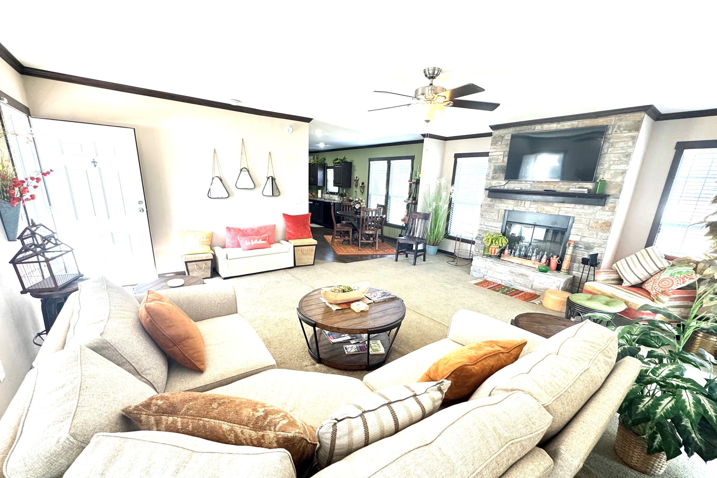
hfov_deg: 100.4
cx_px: 353
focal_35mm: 15
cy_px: 267
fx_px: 299
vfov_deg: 77.0
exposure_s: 1/120
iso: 200
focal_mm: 2.22
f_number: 2.2
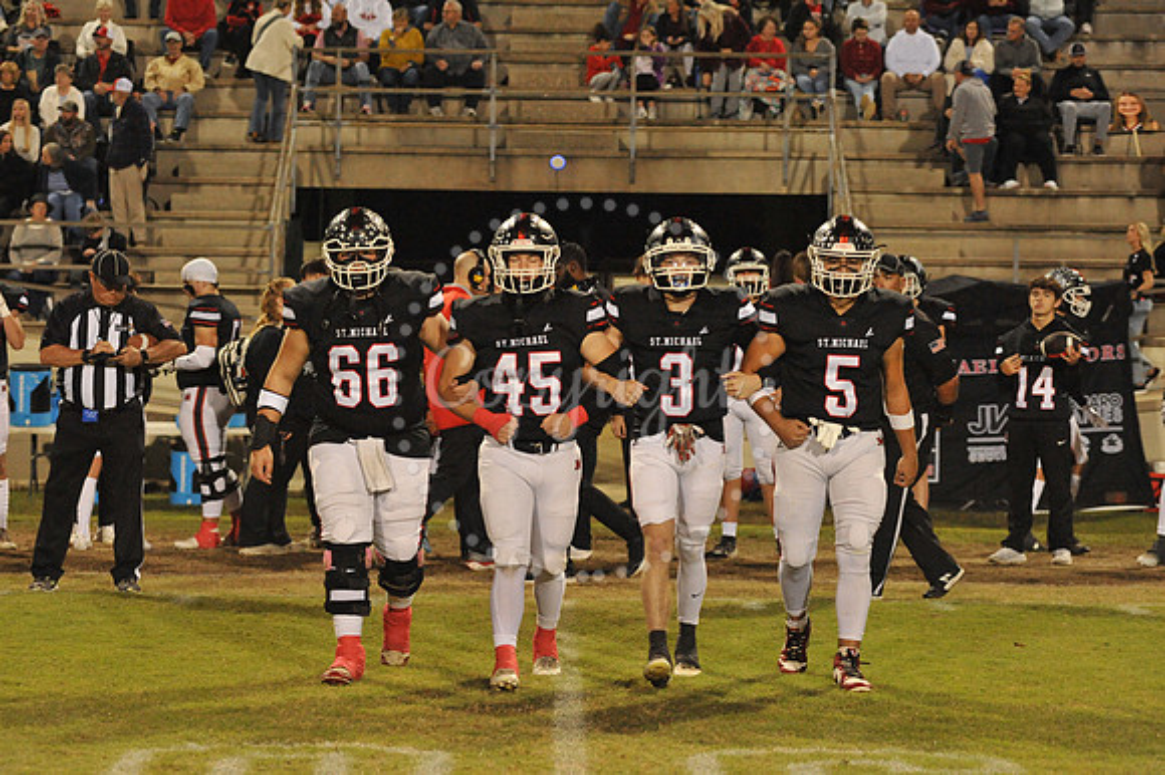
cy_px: 388
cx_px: 582
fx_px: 3622
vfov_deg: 12.2
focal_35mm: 112
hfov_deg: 18.3
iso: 6400
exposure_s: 1/200
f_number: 5
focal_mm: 112
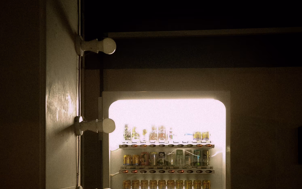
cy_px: 169
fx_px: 280
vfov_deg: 35.2
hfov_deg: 56.7
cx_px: 151
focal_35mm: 34
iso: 50
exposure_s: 1/6
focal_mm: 6.7
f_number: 1.8
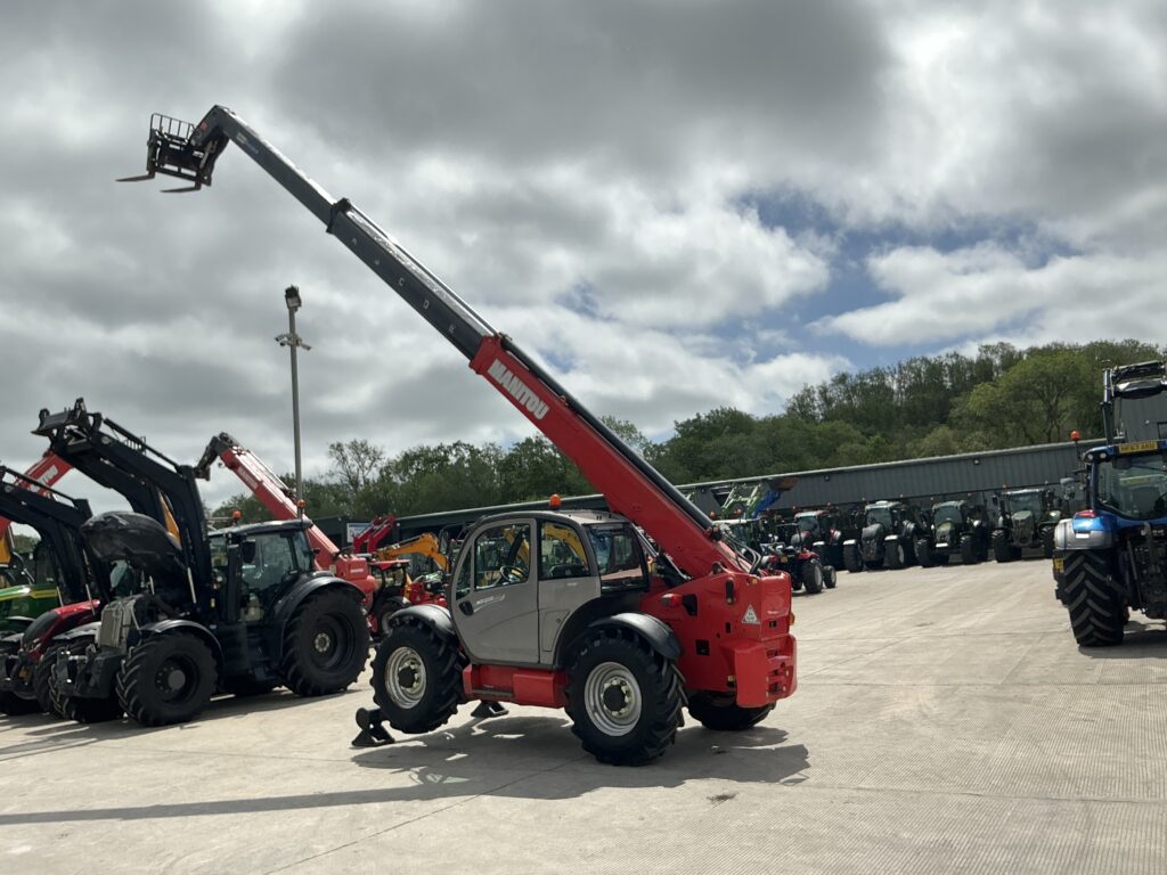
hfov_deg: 63.4
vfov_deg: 49.7
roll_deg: +2.8
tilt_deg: +12.4
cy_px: 438
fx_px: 944
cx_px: 584
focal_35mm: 28
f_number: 1.8
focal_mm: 3
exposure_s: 1/2058
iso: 25
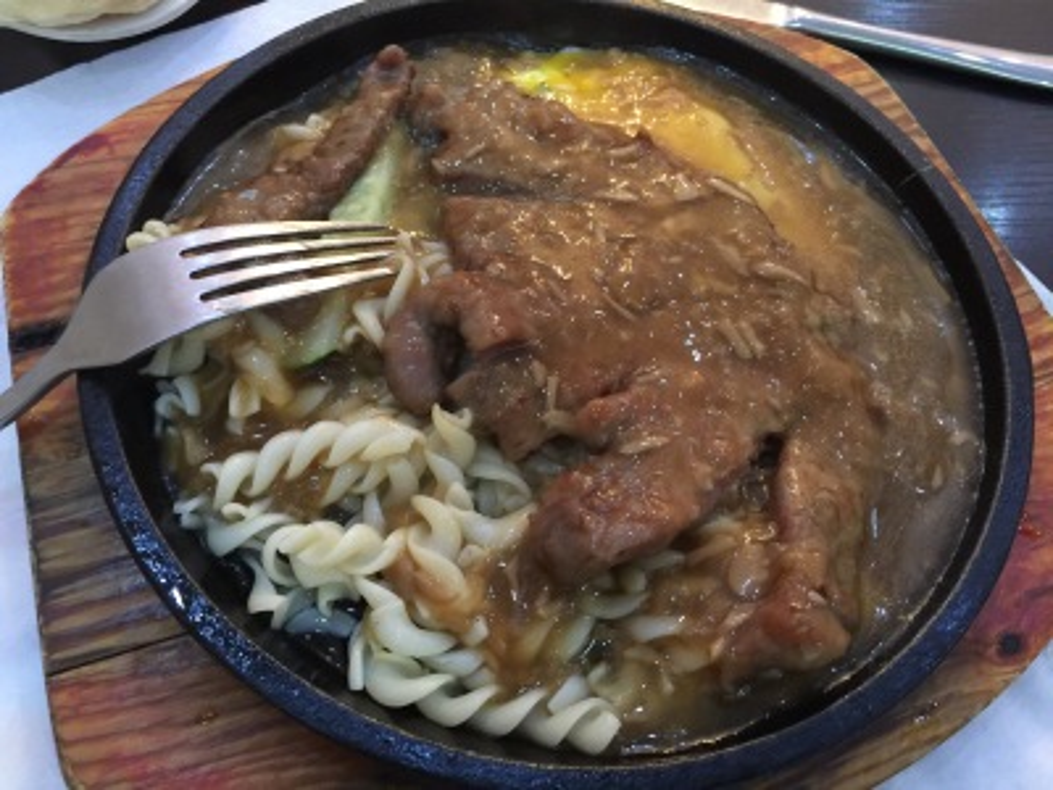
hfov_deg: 61.7
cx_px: 526
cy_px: 395
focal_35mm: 29
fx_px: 882
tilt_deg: -59.8
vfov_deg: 48.2
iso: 125
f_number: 2.2
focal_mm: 4.15
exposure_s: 1/8
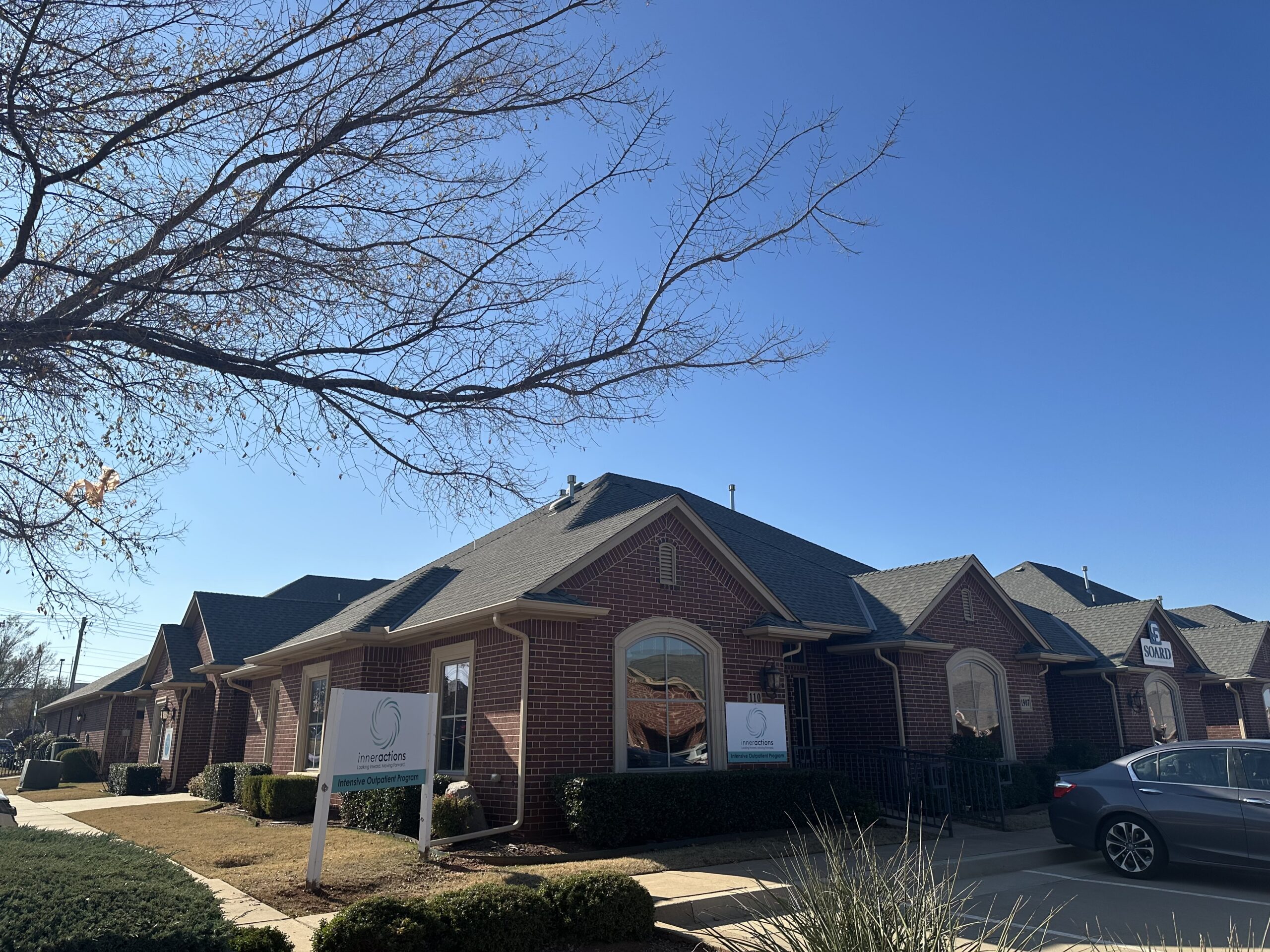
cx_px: 635
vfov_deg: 56.8
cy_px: 476
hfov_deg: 71.6
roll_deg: +0.7
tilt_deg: +16.2
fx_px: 881
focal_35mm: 24
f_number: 1.78
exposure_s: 1/5000
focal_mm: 6.86
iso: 80
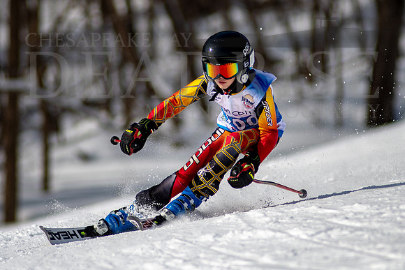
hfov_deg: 3.5
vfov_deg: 2.3
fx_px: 6636
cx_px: 220
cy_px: 122
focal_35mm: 590
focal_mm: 300
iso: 100
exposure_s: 1/6400
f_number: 2.8
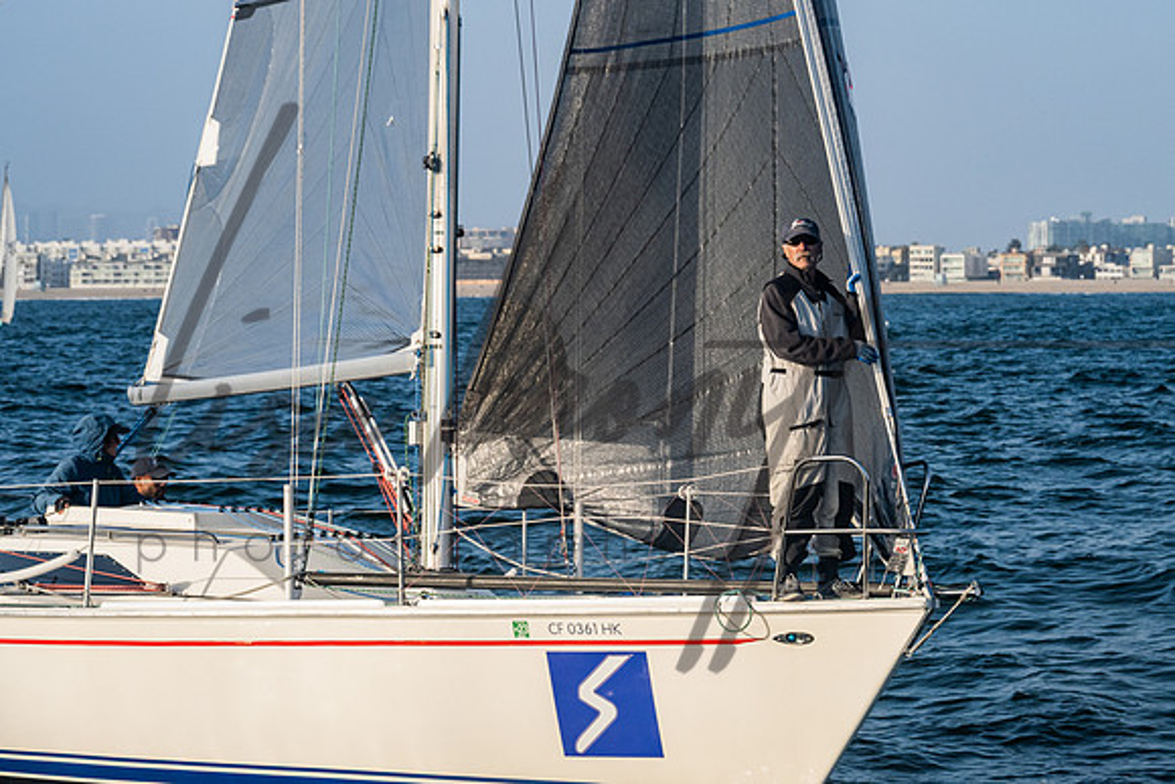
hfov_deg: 18.6
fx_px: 3574
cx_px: 791
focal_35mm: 109
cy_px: 276
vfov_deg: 12.5
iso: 400
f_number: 8
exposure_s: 1/1000
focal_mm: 79
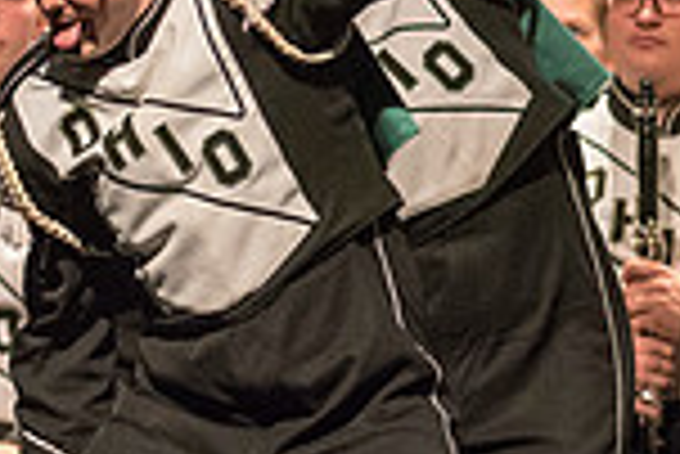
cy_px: 223
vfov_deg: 1.2
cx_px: -437
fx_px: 21837
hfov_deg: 1.8
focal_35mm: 1155
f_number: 2.8
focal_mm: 300
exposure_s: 1/500
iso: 4000
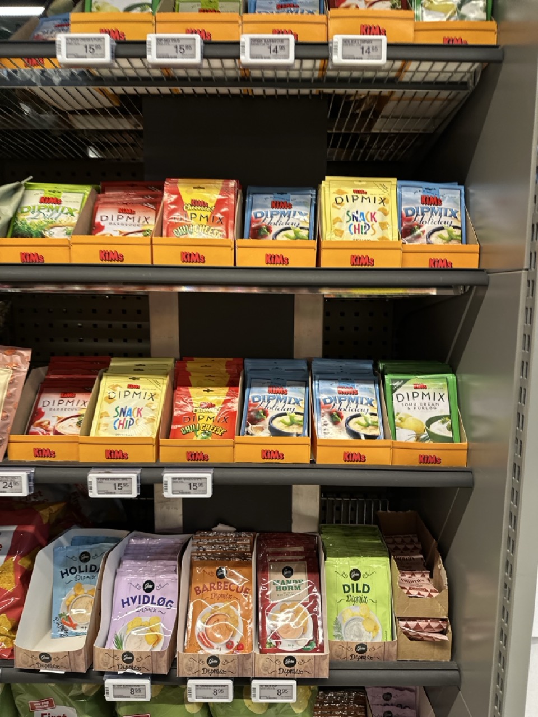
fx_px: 497
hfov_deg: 56.8
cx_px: 269
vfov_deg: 71.6
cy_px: 358
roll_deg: +0.4
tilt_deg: -0.7
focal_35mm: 24
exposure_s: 1/121
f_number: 1.78
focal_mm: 6.86
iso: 160
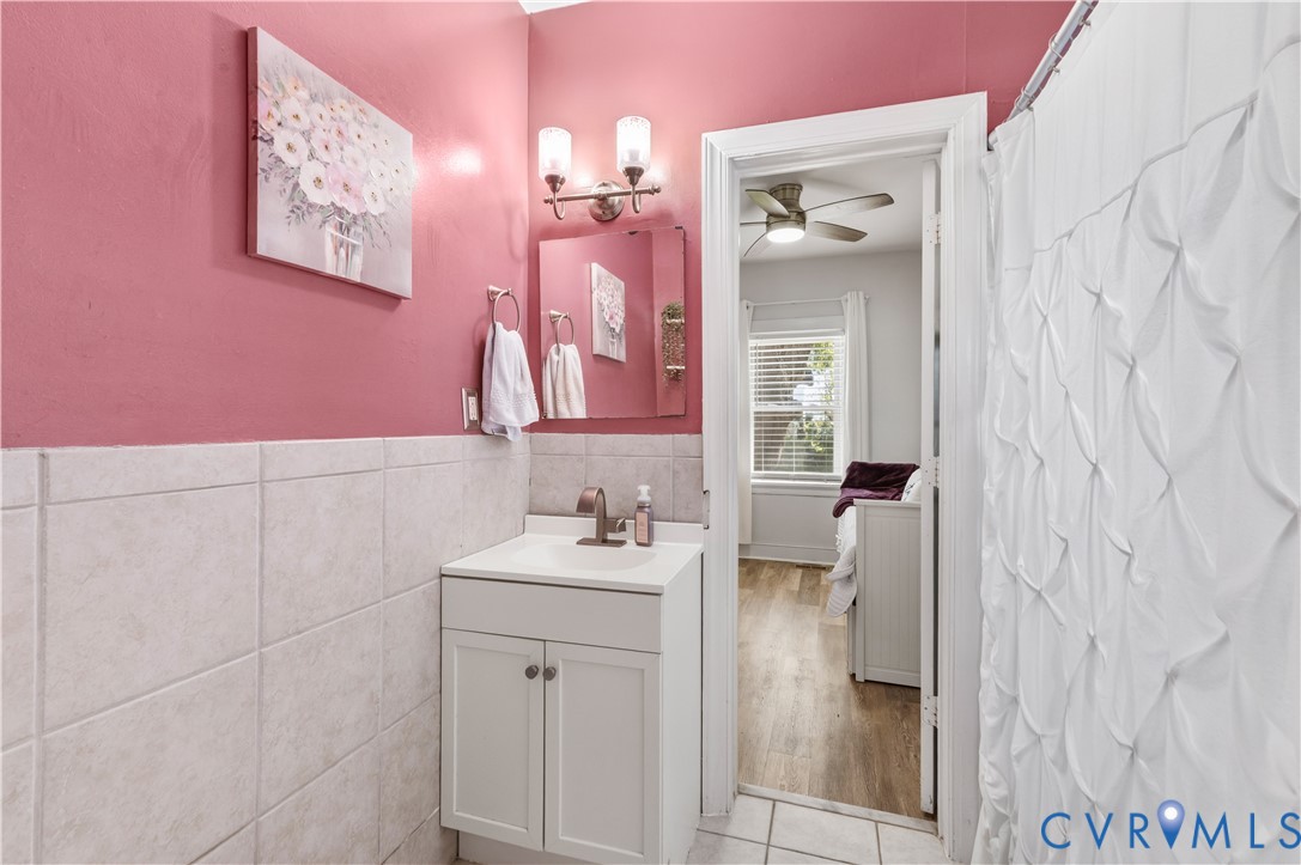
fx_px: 578
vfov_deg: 73.7
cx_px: 650
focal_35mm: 16
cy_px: 432
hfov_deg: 96.8
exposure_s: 1/10
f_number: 9
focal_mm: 16
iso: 2000
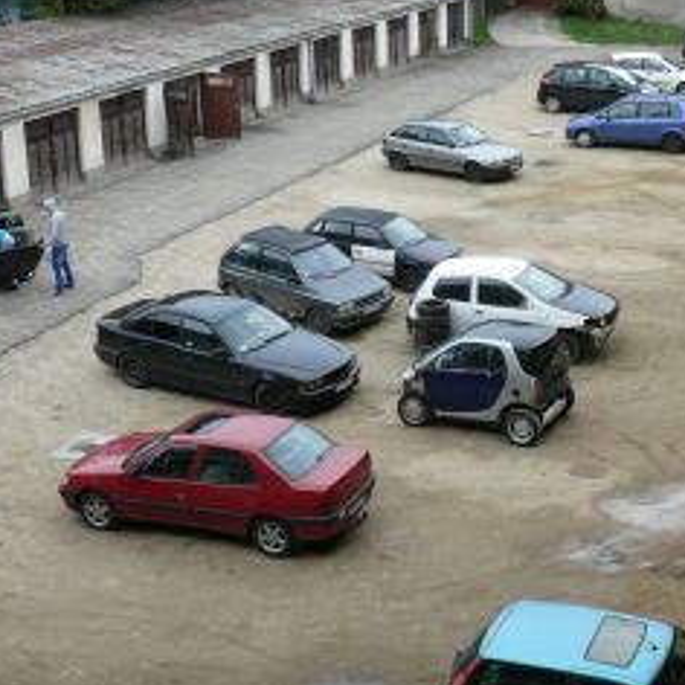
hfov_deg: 28.8
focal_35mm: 59
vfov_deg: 29.0
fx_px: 1321
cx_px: 479
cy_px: 267
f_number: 4
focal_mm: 7.4
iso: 100
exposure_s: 1/250
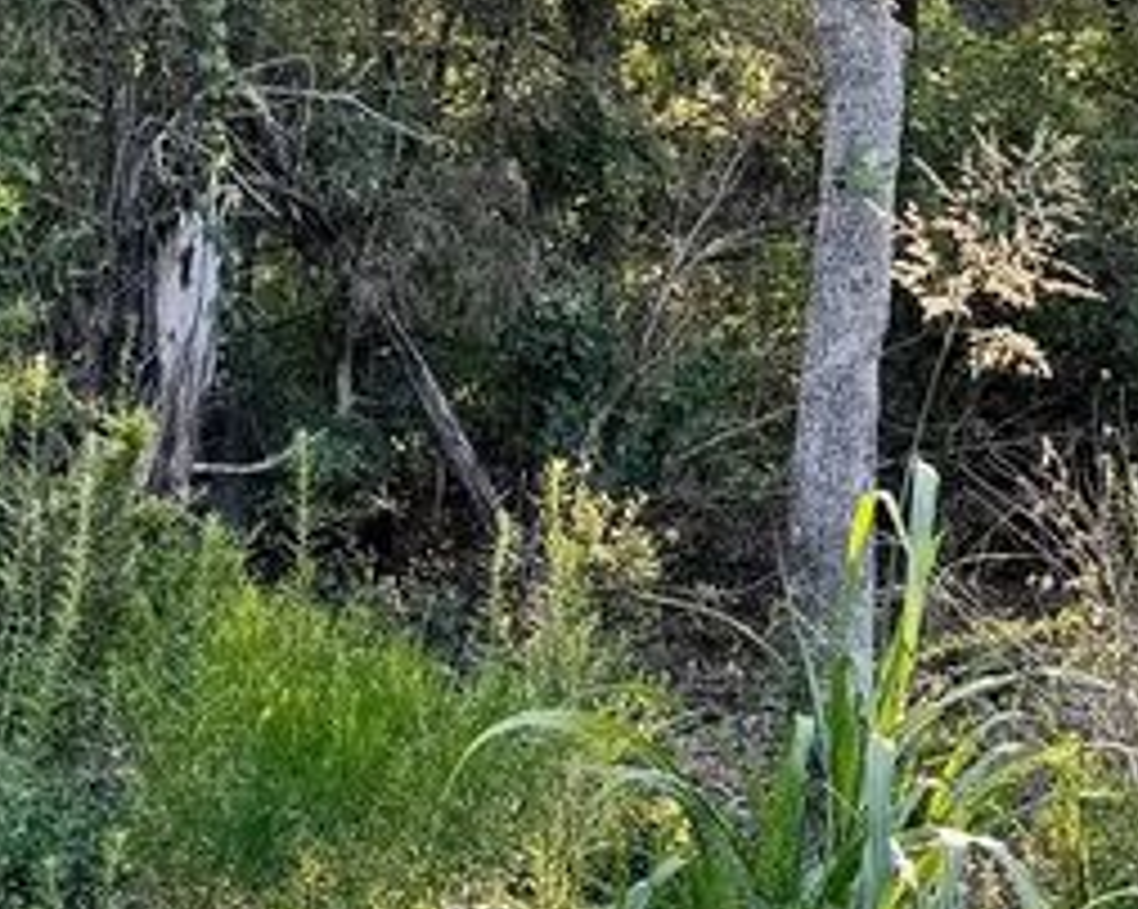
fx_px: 3197
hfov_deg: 20.1
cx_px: 387
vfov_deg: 15.6
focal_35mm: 95
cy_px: -171
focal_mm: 6.76
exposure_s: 1/199
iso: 80
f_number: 1.78
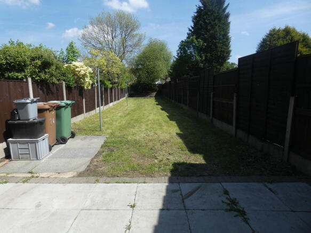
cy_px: 116
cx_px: 156
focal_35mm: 20
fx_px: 180
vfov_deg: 66.0
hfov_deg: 81.8
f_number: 3.2
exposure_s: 1/800
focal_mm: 3.6
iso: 80
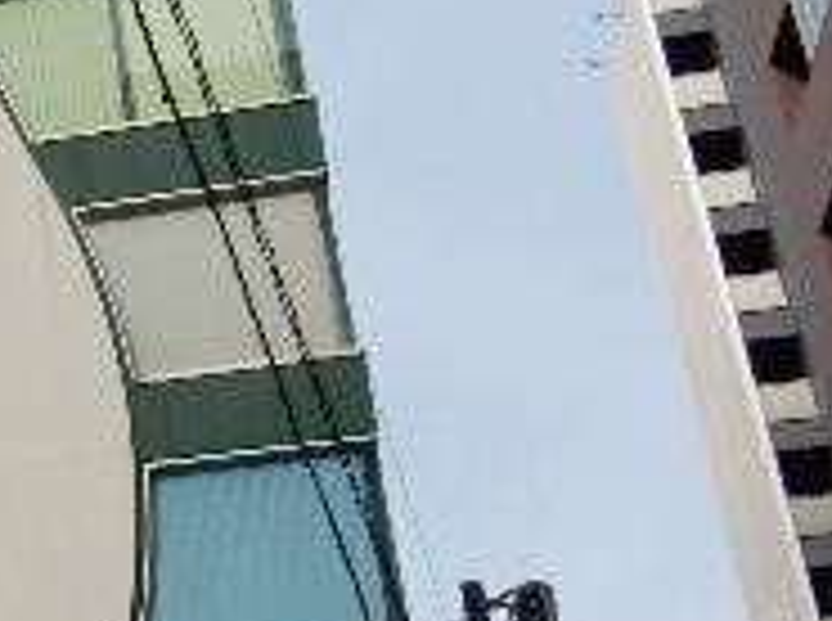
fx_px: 2495
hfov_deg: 16.4
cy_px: 333
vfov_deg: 14.2
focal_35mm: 104
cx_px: -589
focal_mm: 5.4
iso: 125
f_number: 4
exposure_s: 1/1000
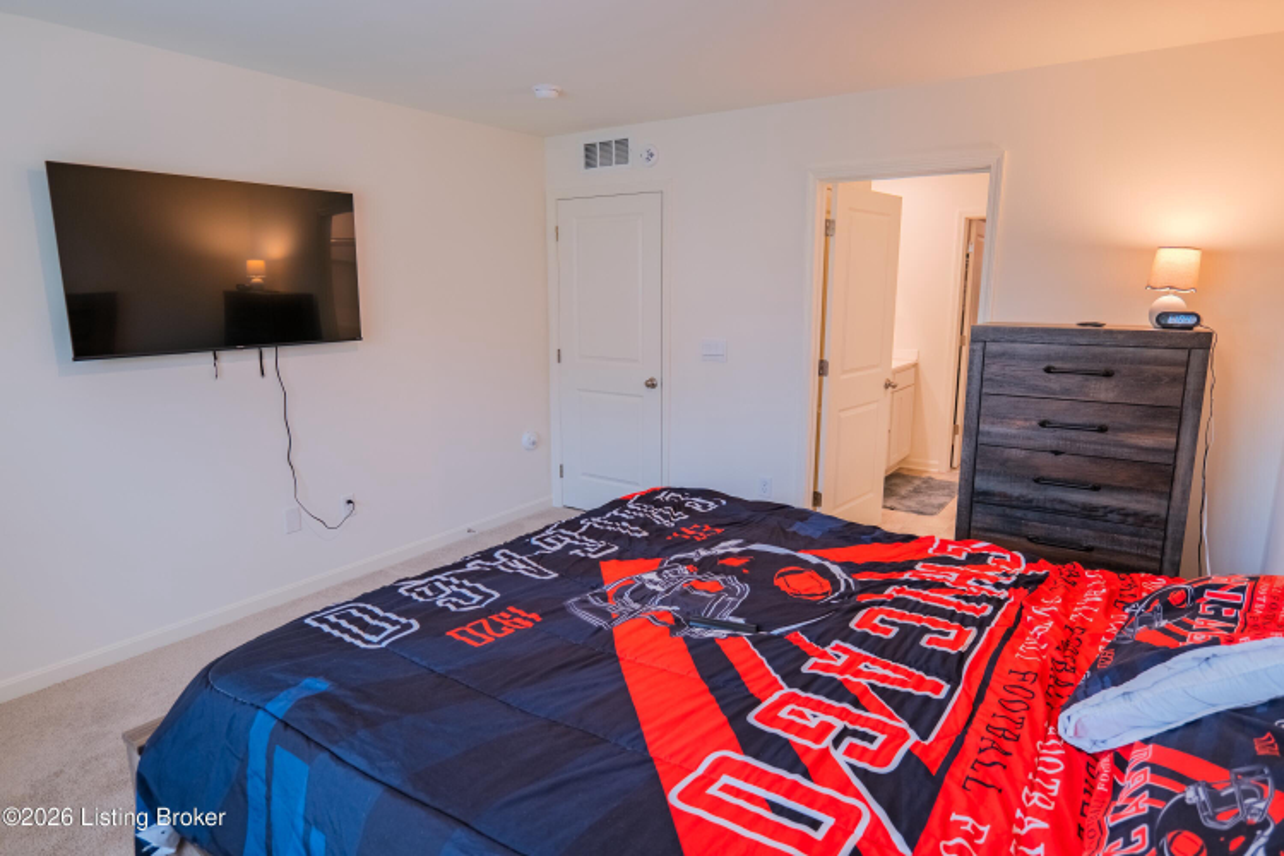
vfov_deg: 61.9
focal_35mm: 20
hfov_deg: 84.0
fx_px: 713
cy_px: 428
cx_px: 642
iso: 640
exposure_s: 1/200
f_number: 3.5
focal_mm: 20
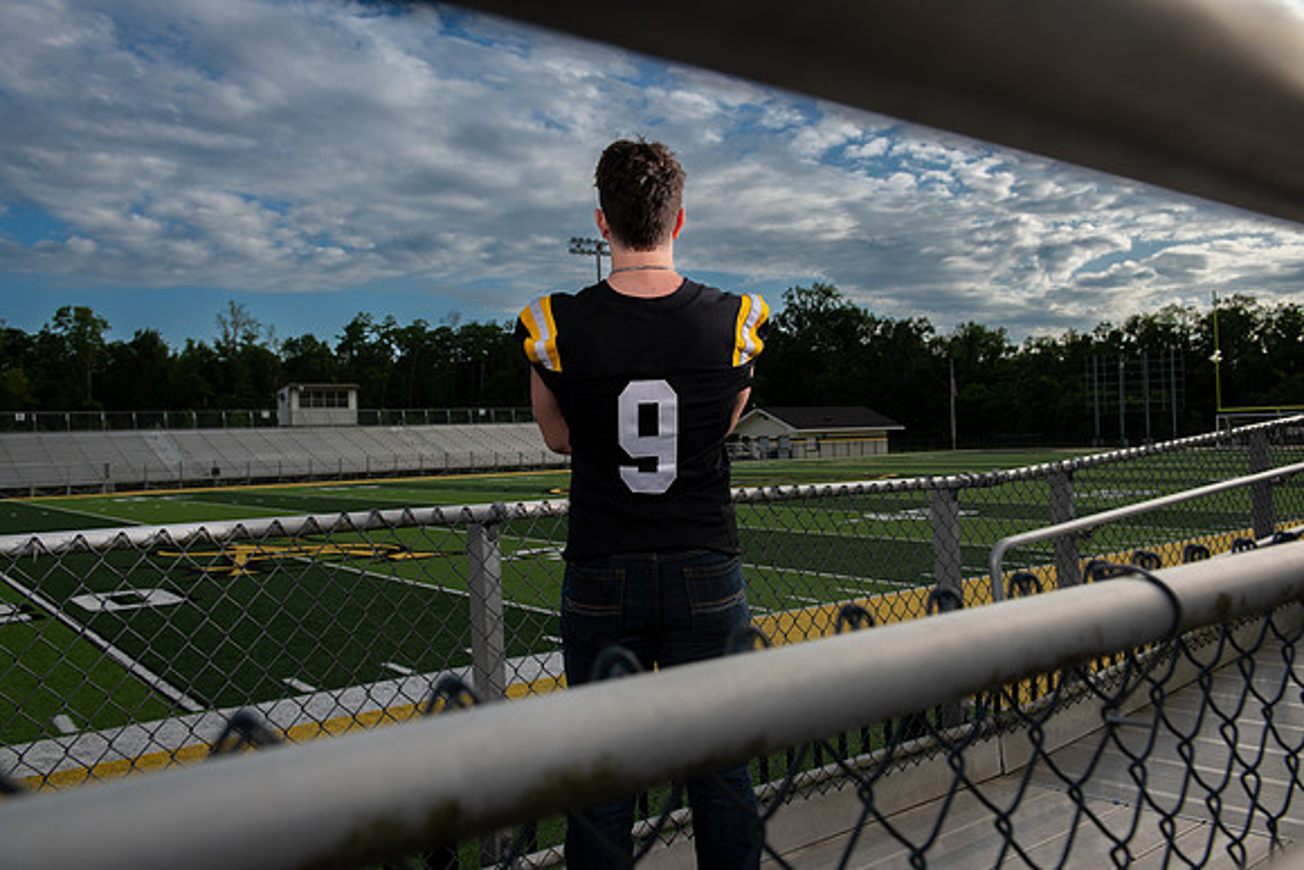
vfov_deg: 42.3
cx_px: 652
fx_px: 1123
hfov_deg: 60.3
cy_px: 435
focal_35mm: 31
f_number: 7.1
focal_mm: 31
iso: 100
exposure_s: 1/400
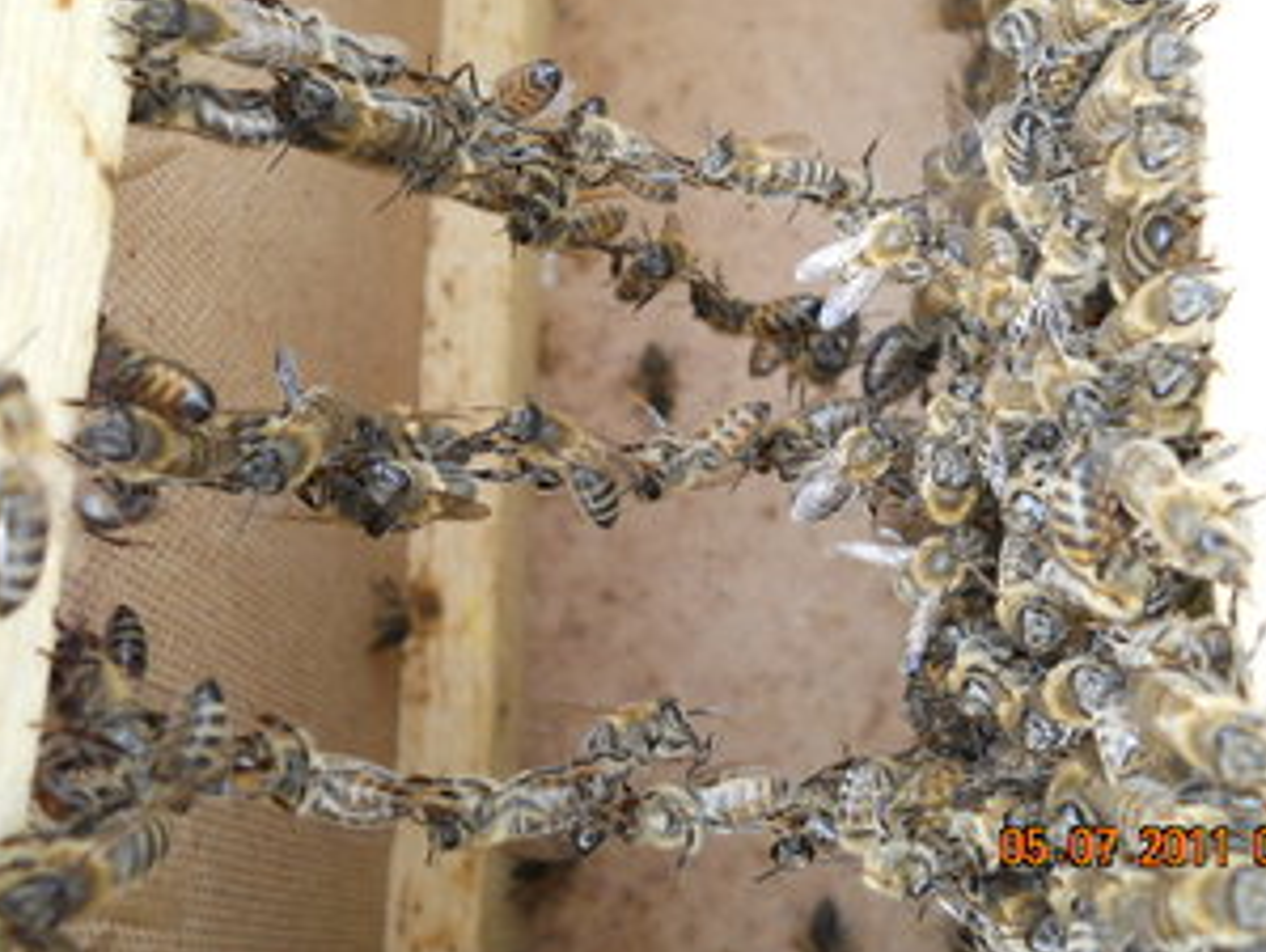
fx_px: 1758
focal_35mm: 48
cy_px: 408
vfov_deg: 30.3
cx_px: 690
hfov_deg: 39.6
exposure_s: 1/100
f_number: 3.1
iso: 80
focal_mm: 6.72
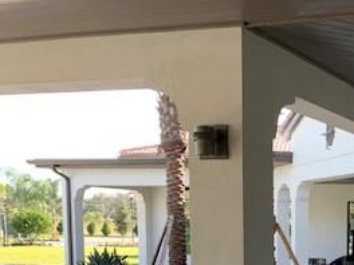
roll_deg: -1.1
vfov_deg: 21.8
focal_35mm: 63
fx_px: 644
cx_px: 401
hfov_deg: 27.7
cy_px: 304
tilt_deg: -6.3
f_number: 1.8
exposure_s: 1/121
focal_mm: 4.25
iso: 25
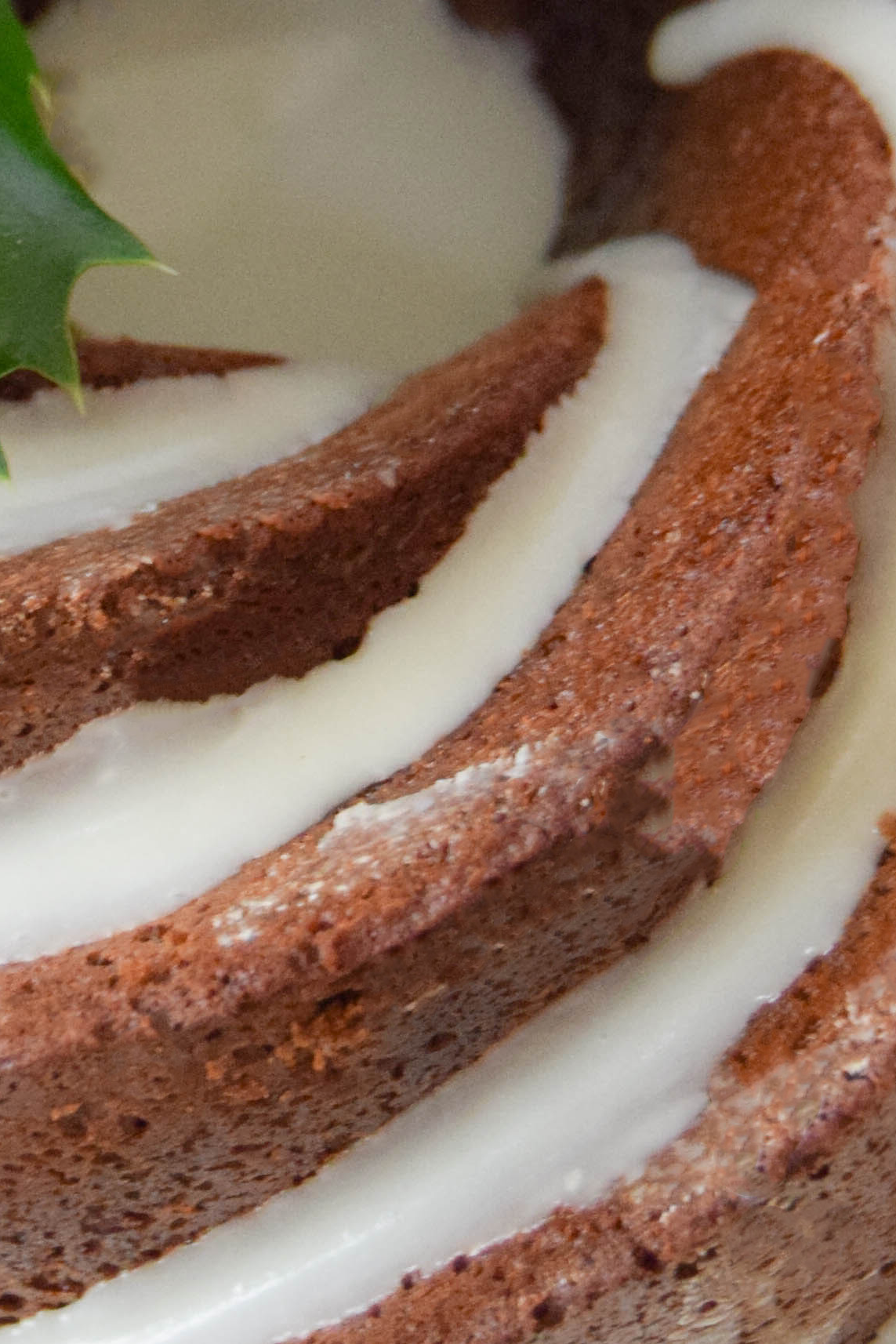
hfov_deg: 7.5
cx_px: 268
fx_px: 6858
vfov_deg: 11.1
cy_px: -31
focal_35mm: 184
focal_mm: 35
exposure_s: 1/60
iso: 1600
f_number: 4.5
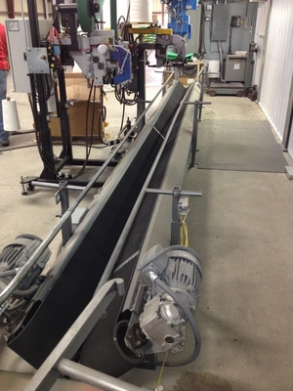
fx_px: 395
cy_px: 196
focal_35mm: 35
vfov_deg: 52.6
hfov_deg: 40.7
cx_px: 146
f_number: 2.4
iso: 200
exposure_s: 1/20
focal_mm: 4.28
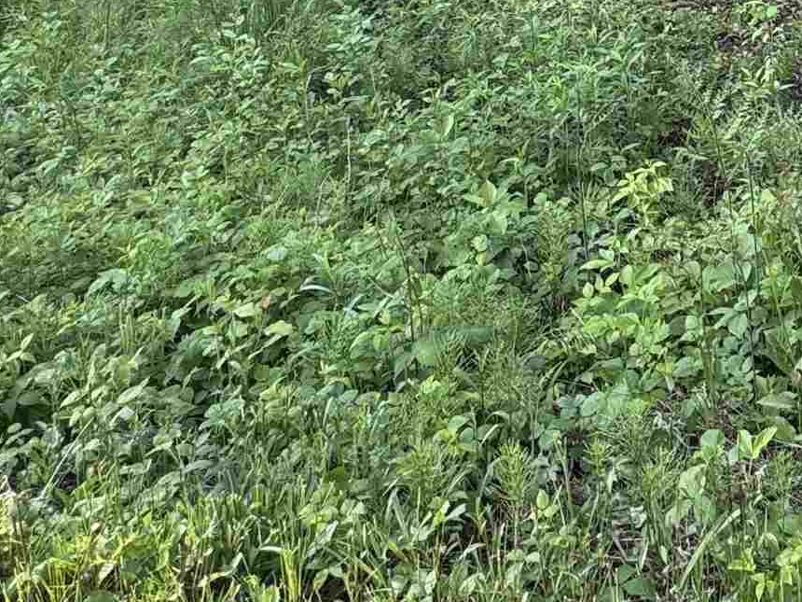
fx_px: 1158
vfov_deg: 23.4
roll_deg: +1.3
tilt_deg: -1.4
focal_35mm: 50
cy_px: -301
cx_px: 747
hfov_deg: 35.5
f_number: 2.2
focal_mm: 2.22
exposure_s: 1/139
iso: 40
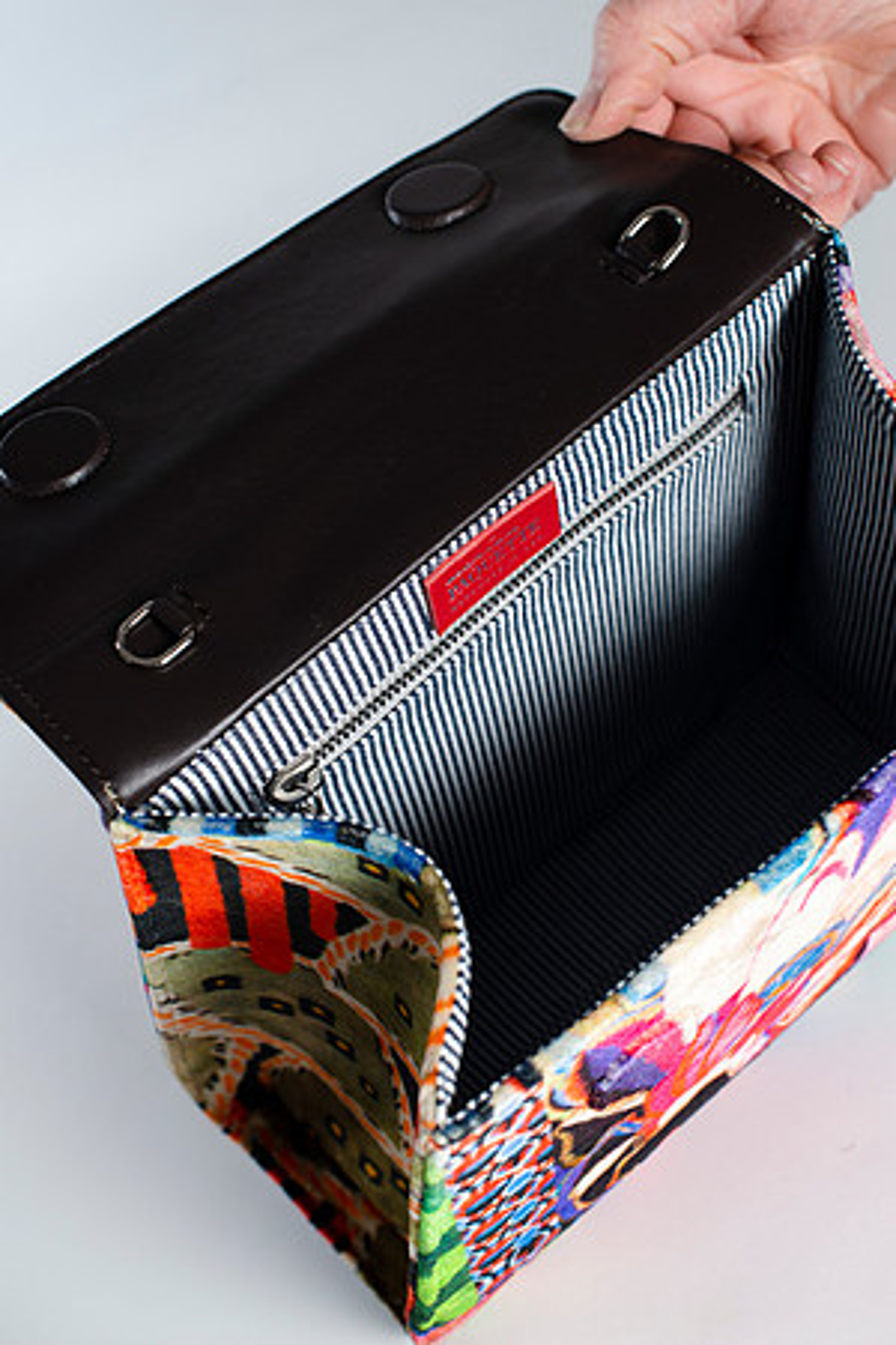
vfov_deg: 39.6
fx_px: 1867
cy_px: 672
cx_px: 448
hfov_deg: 27.0
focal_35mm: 50
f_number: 6.3
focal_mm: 50
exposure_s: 1/200
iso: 200
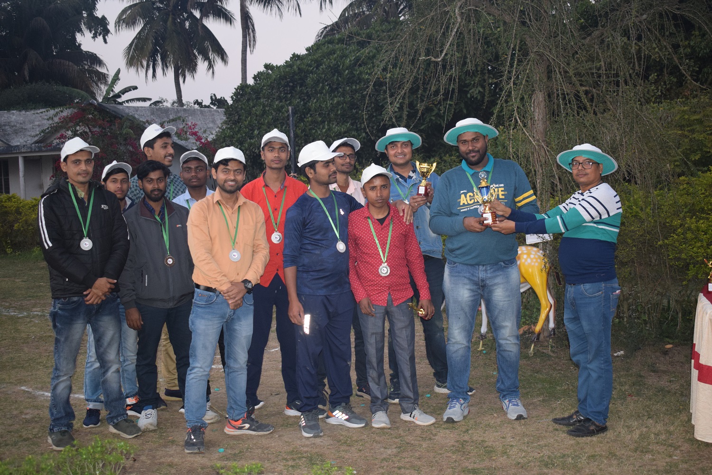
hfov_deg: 43.6
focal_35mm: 45
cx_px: 356
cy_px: 238
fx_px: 890
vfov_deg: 29.9
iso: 1250
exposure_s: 1/60
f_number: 4.2
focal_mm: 30
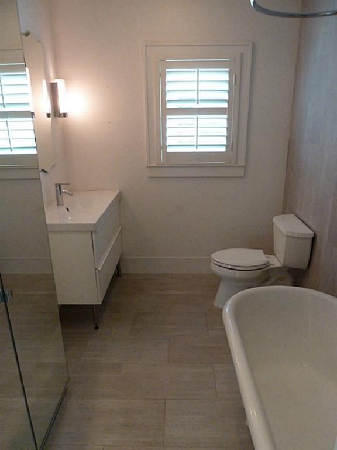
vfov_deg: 69.4
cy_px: 225
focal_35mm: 25
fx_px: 325
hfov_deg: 54.9
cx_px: 168
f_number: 3.3
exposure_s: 1/15
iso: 400
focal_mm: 4.1
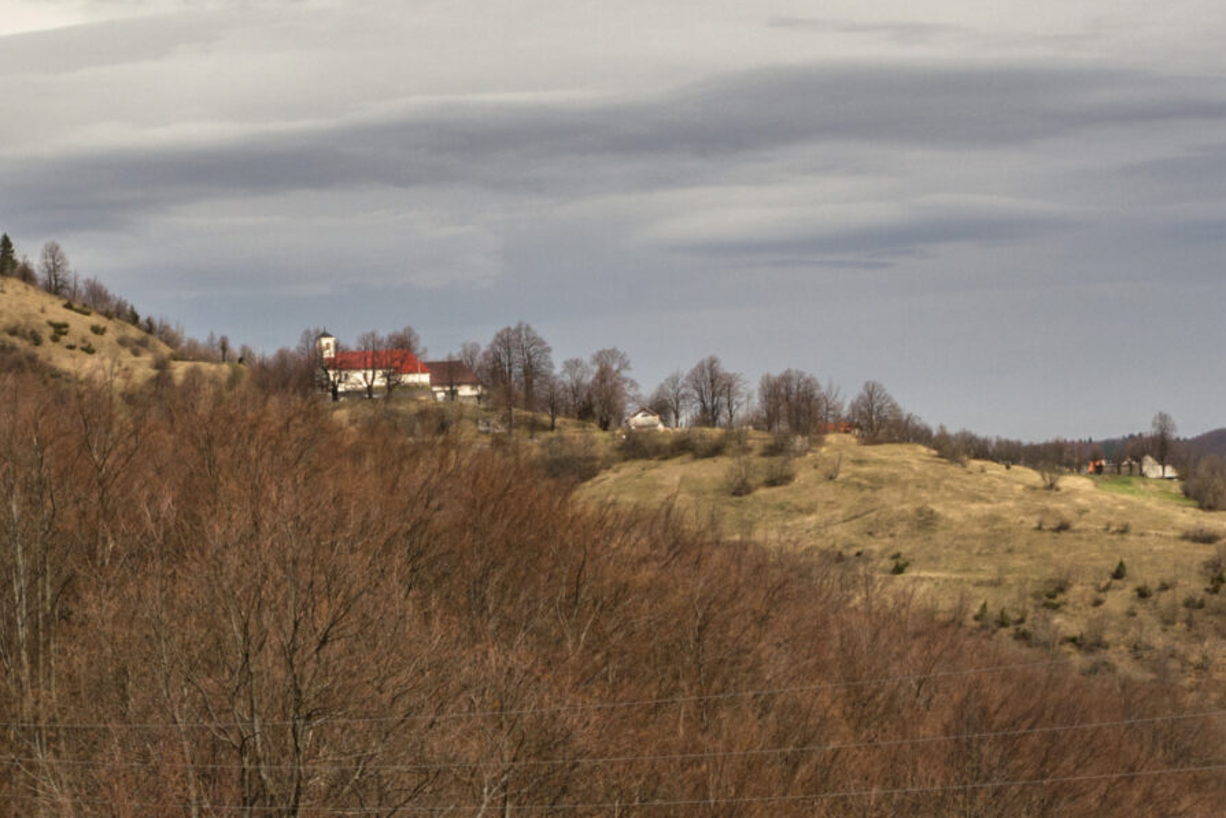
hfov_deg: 18.9
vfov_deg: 12.7
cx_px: 329
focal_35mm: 107
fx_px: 3658
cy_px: 397
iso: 100
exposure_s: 1/100
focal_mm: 25
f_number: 11
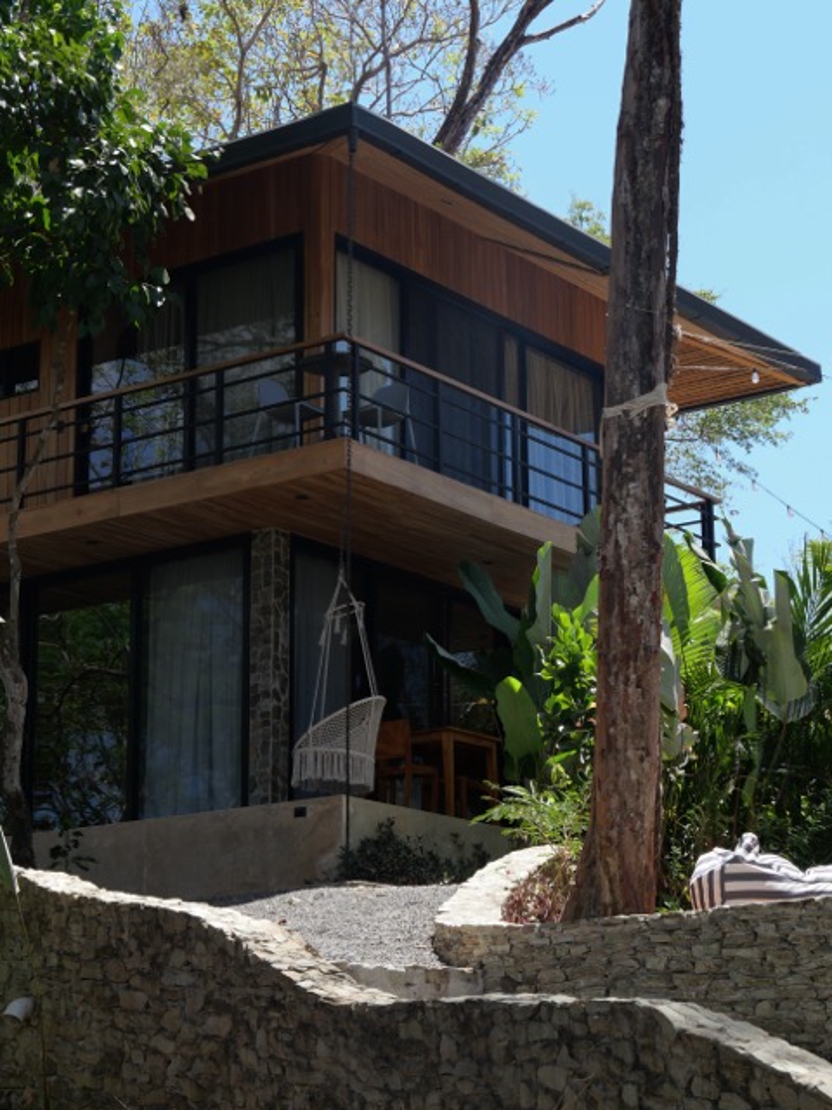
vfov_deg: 26.3
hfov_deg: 19.9
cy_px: 555
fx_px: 2371
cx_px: 416
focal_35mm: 74
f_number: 6.3
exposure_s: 1/250
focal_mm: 37
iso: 200
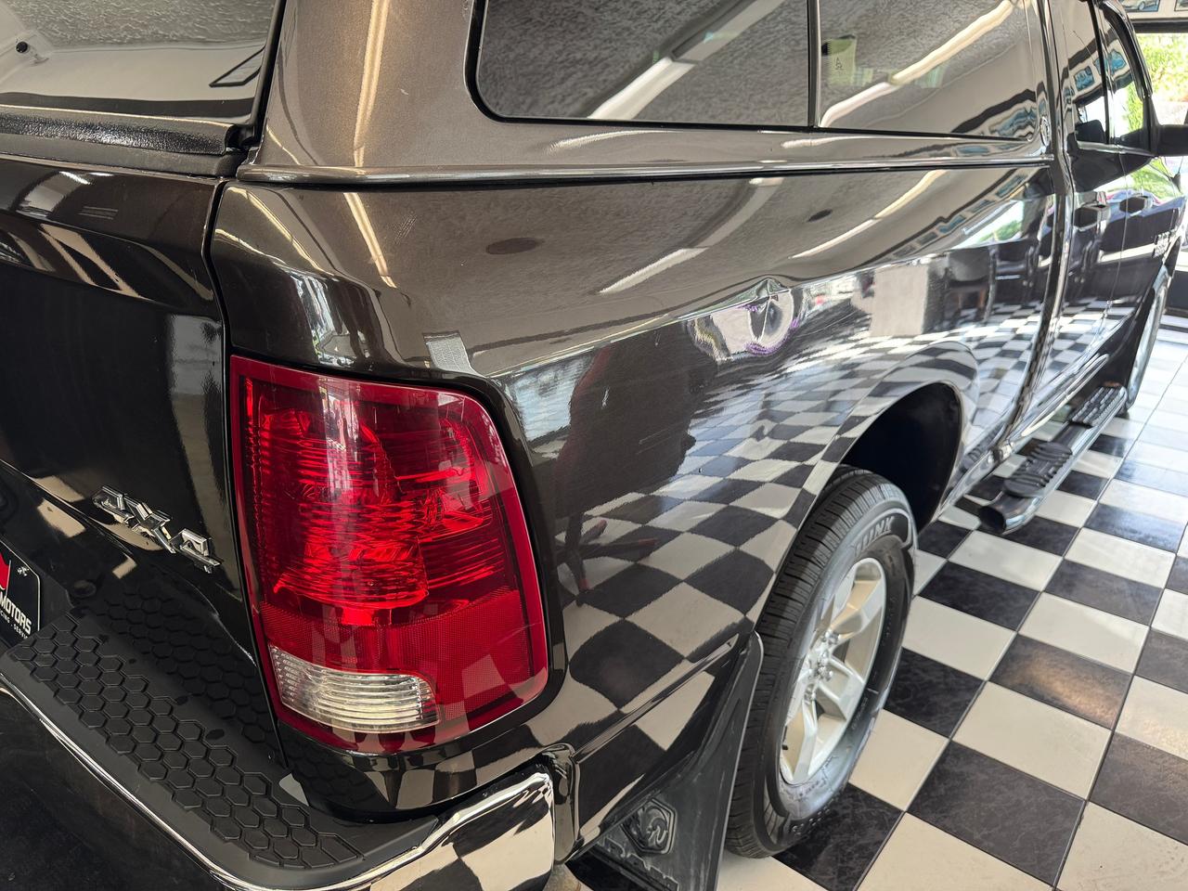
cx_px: 594
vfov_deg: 56.8
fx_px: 824
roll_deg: -2.0
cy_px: 446
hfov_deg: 71.6
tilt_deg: -22.4
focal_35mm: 24
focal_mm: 6.76
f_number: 1.78
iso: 200
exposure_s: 1/120
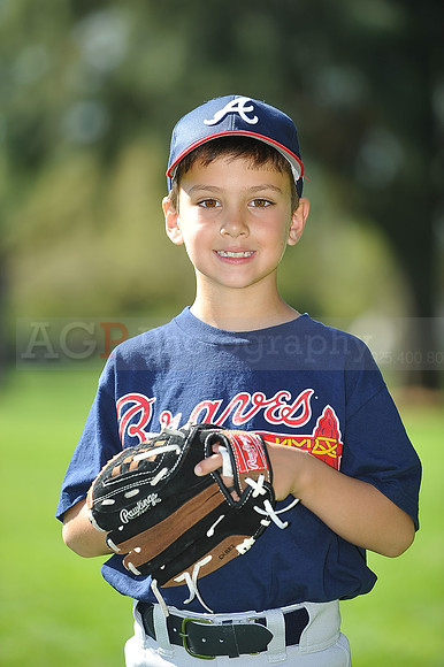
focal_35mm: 200
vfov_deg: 10.3
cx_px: 222
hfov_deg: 6.9
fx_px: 3704
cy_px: 334
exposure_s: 1/500
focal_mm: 200
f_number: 4.5
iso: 200
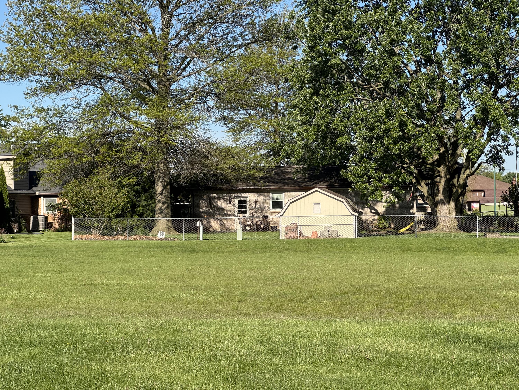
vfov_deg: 19.1
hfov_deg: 25.3
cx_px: 260
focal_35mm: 77
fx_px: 1154
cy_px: 195
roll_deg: +0.0
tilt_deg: +1.1
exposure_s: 1/582
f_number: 2.8
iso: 25
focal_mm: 9
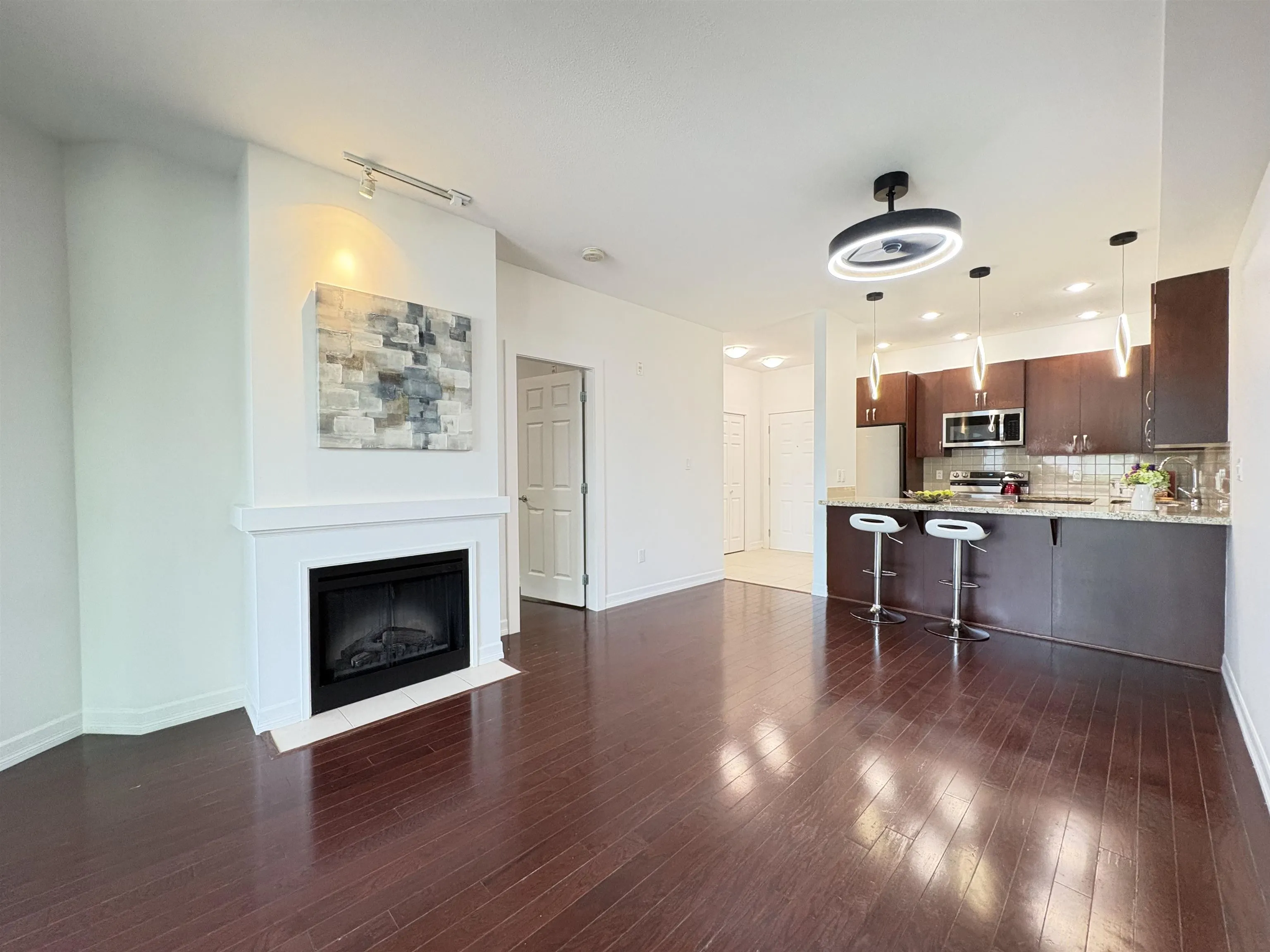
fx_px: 514
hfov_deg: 102.1
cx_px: 635
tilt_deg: +0.3
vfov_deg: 85.7
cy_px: 476
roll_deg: +1.0
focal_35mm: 14
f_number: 2.2
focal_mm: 2.22
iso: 500
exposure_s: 1/60
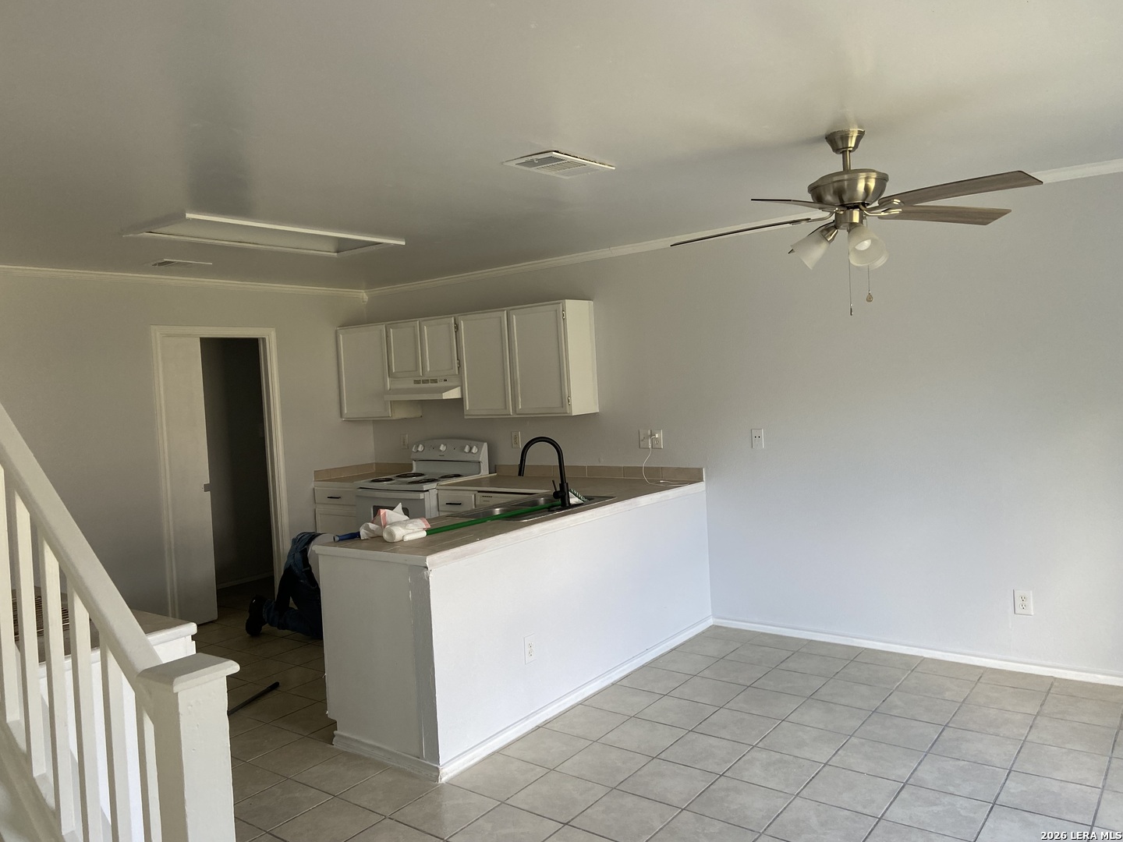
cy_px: 421
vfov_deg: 53.1
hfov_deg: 67.3
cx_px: 562
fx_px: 843
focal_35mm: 26
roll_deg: +4.5
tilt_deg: +1.6
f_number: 1.8
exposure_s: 1/121
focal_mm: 4.25
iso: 100
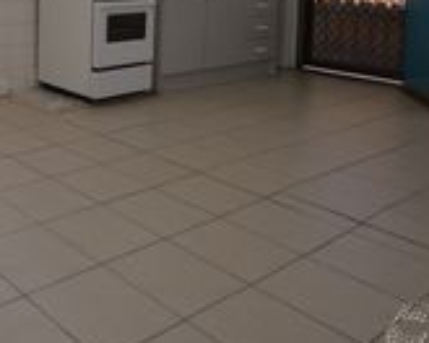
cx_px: -16
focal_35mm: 40
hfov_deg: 39.4
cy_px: -27
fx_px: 508
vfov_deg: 33.0
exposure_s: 1/40
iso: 100
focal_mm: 10
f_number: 4
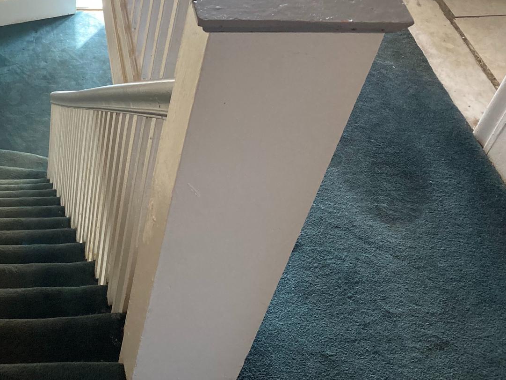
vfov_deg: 27.3
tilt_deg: -45.2
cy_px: 126
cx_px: 57
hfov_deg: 34.3
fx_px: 775
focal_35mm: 53
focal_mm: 3.99
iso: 160
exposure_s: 1/60
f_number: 1.8
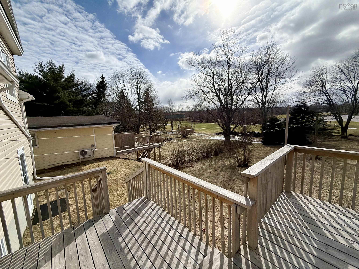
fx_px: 145
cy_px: 134
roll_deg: -1.2
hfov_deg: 102.1
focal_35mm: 14
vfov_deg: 85.7
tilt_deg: -5.5
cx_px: 180
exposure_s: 1/8696
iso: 125
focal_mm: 2.22
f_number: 2.2
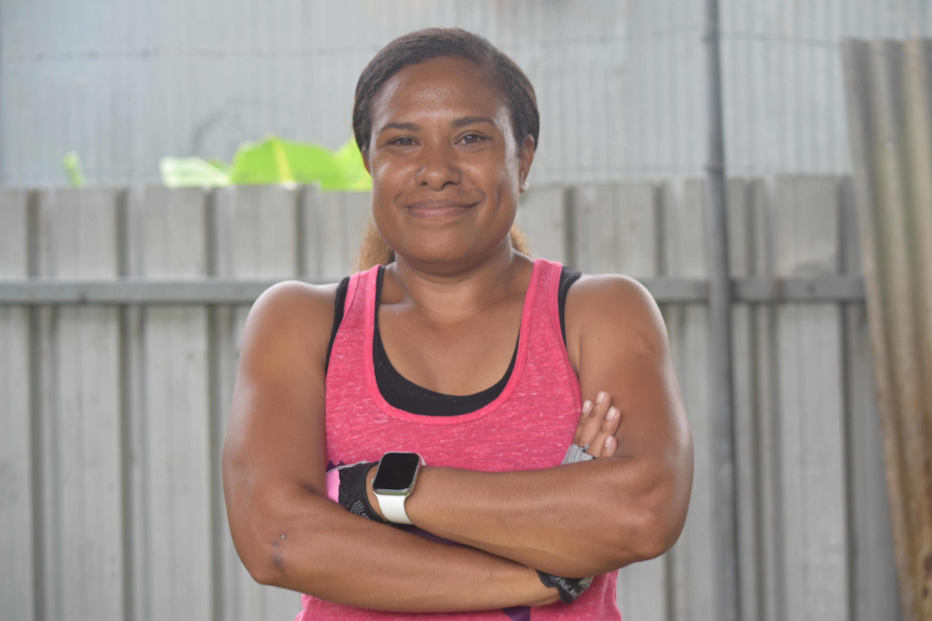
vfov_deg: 16.6
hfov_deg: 24.6
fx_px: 2136
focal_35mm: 82
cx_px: 466
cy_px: 310
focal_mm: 55
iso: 400
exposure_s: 1/80
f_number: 4.5
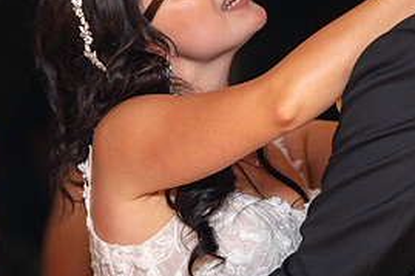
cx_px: 284
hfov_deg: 5.6
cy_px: 45
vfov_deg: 3.7
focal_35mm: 366
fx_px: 4216
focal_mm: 170
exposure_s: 1/160
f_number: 2.8
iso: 640
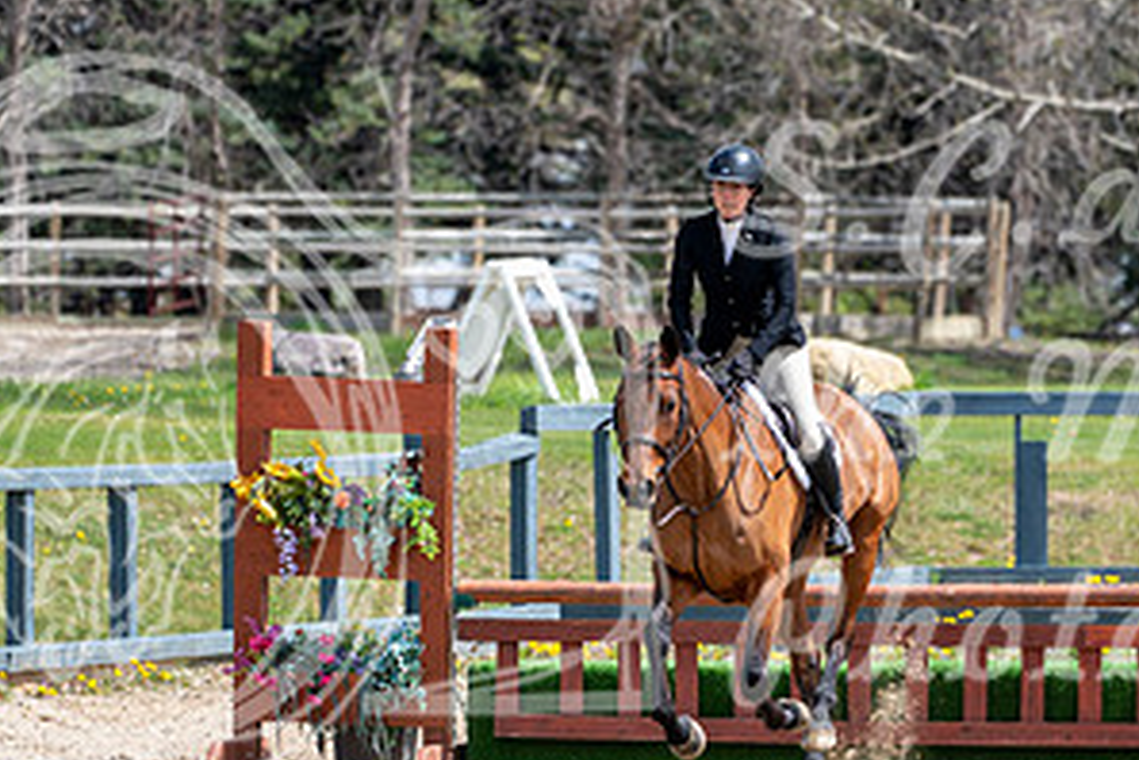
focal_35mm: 511
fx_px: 16166
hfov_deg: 4.0
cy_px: 420
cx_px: 656
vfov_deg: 2.7
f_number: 5.6
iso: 100
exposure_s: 1/400
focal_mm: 262
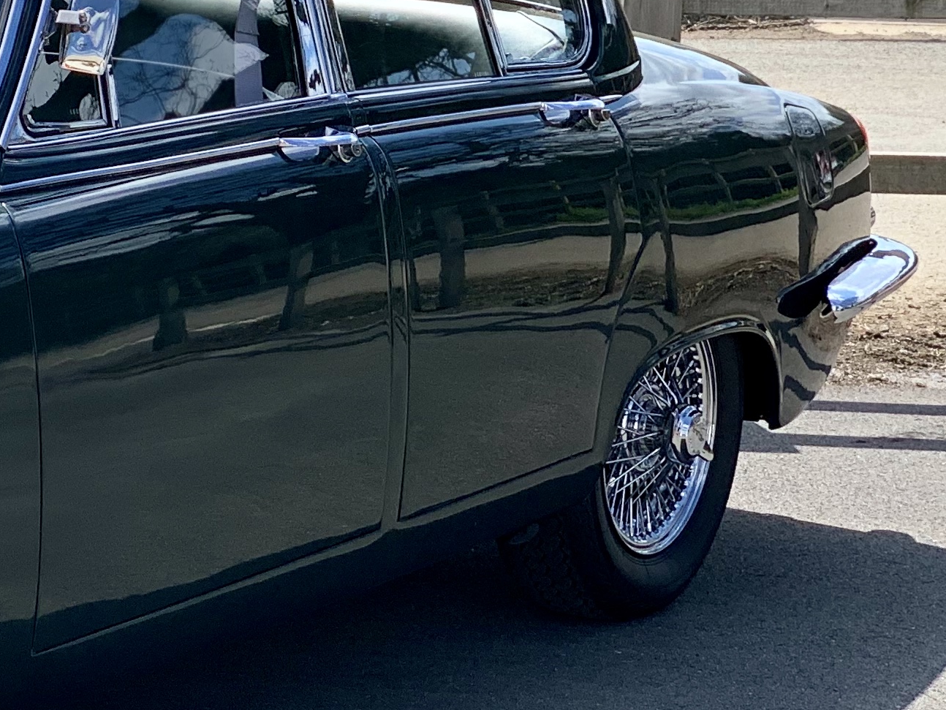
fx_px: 4428
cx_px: -385
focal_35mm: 162
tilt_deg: -8.4
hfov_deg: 11.8
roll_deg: -1.1
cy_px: 136
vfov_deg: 9.1
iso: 16
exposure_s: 1/657
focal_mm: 6
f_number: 2.4
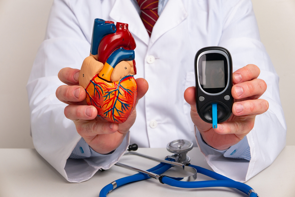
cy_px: 98
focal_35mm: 75
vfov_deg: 18.2
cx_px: 148
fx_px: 615
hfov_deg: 27.0
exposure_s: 1/100
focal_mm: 34
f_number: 7.1
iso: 100
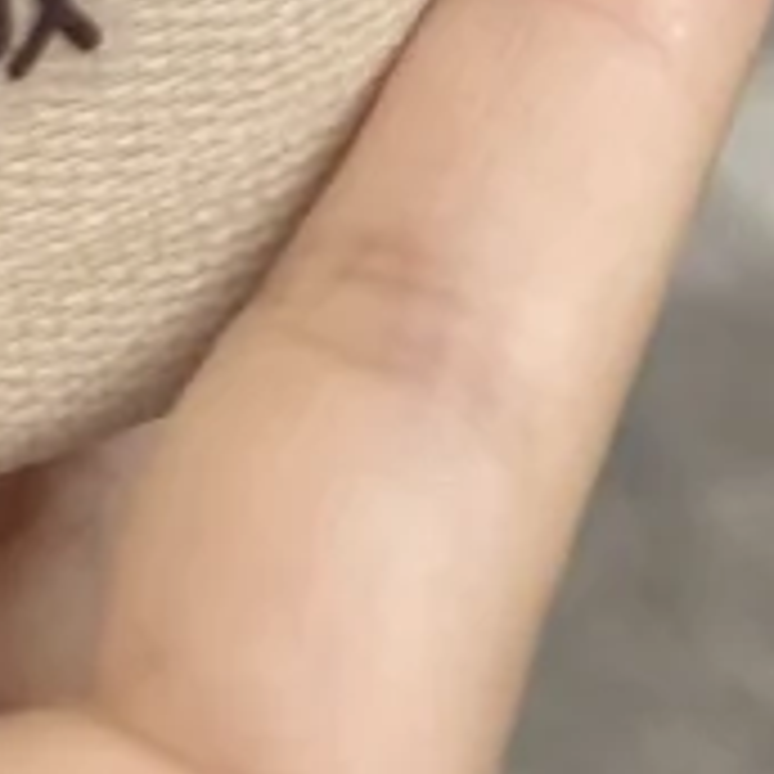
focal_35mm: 178
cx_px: -32
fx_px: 4503
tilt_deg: +5.8
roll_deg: +1.2
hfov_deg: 9.7
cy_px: -2426
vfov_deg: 7.1
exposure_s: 1/577
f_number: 1.78
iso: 80
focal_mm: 6.86
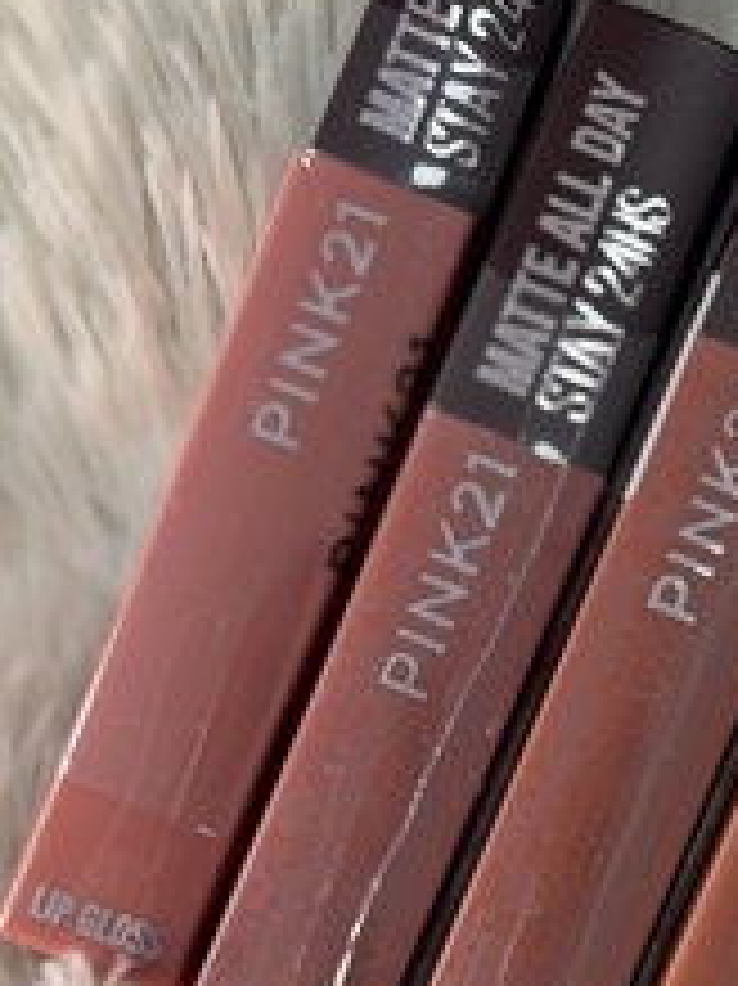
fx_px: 3329
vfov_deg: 16.7
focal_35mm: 117
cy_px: 741
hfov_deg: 12.3
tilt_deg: -86.7
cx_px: 896
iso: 200
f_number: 1.78
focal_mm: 6.76
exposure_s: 1/99
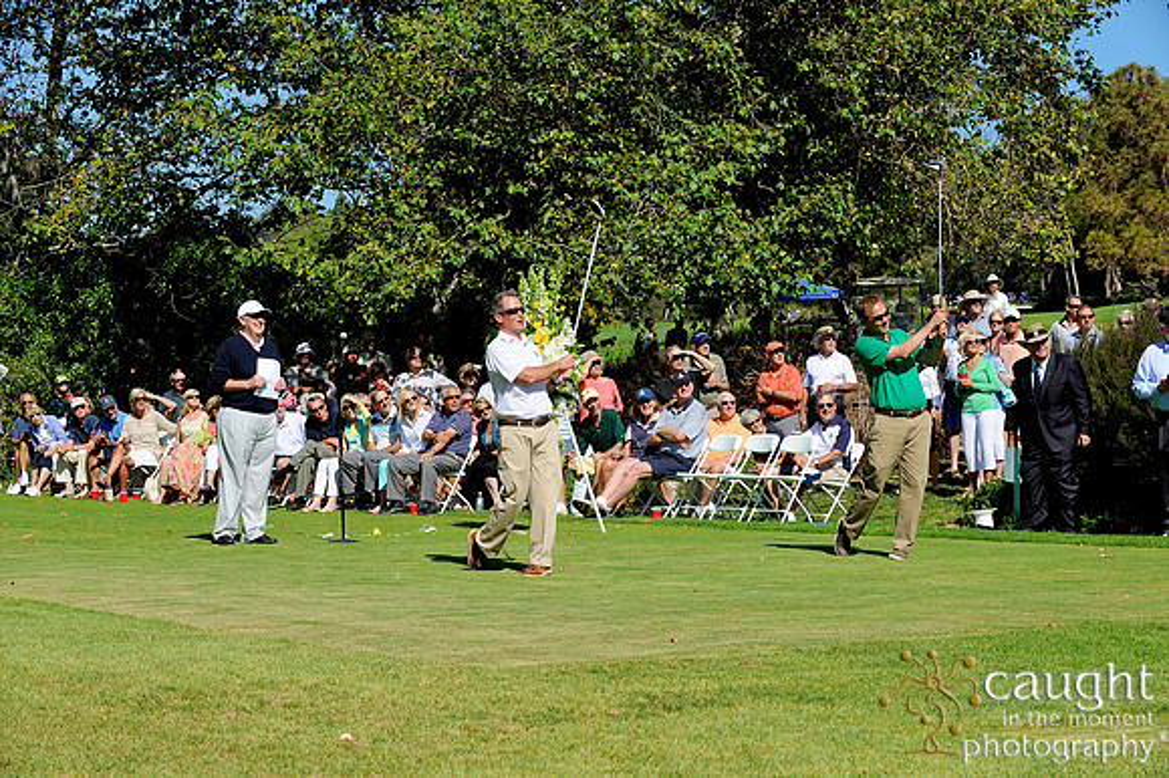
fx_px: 2791
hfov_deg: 23.7
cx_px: 584
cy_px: 389
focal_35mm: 86
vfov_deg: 15.9
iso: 200
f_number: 11
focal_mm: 86
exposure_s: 1/320
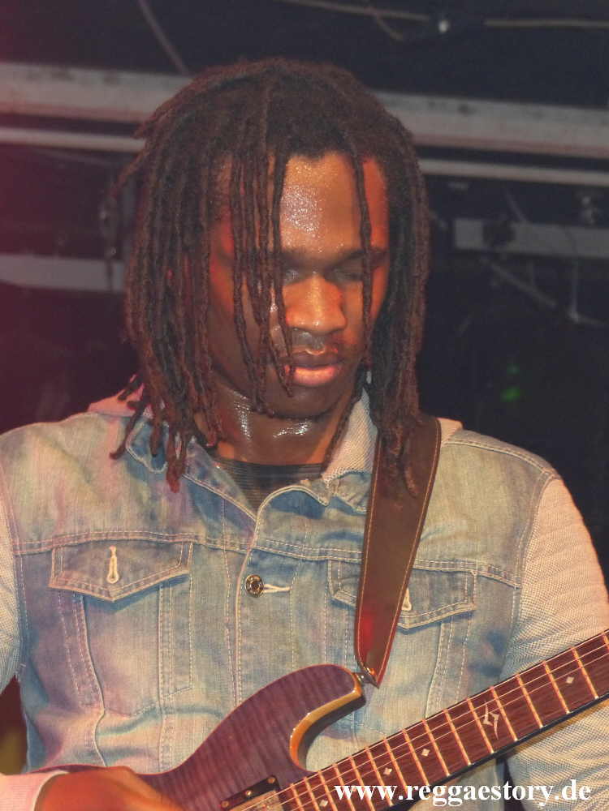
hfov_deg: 11.0
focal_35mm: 135
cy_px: 406
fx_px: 3167
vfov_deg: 14.6
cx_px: 304
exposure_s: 1/60
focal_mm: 24.3
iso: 400
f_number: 2.8
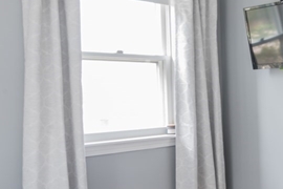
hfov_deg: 30.8
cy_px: 97
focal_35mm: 53
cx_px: 352
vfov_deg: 25.5
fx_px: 417
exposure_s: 1.3
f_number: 16
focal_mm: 14
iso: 100
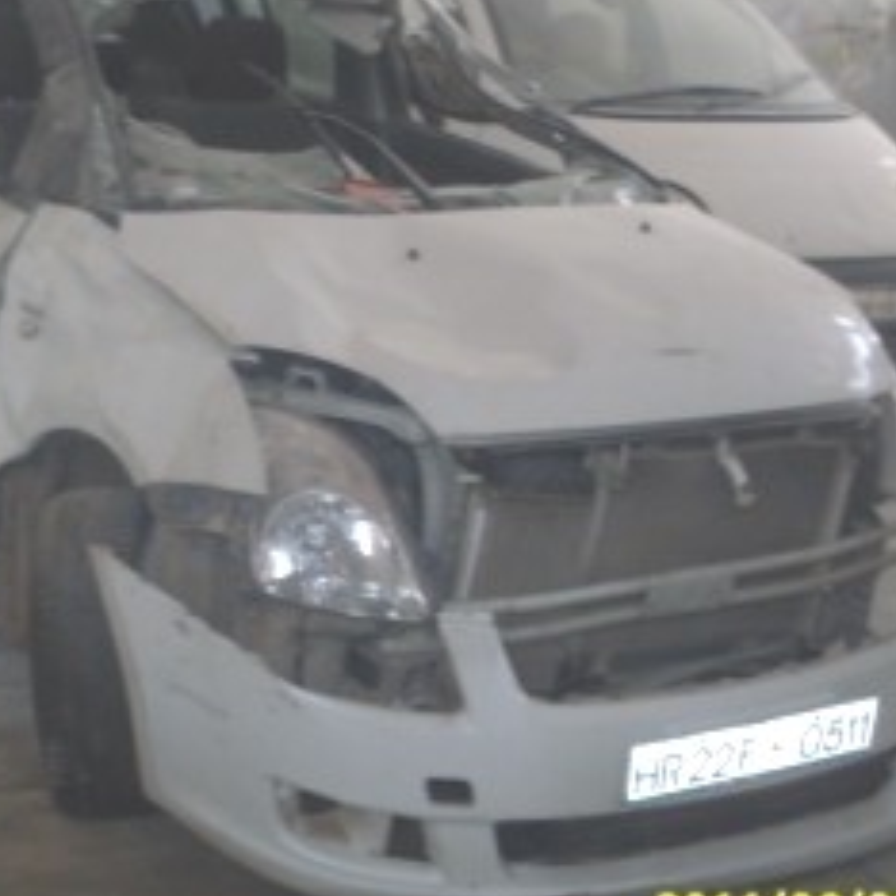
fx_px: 2021
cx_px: 253
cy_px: 356
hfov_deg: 24.8
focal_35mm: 69
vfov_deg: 25.0
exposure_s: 1/45
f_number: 2.8
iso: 100
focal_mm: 6.3
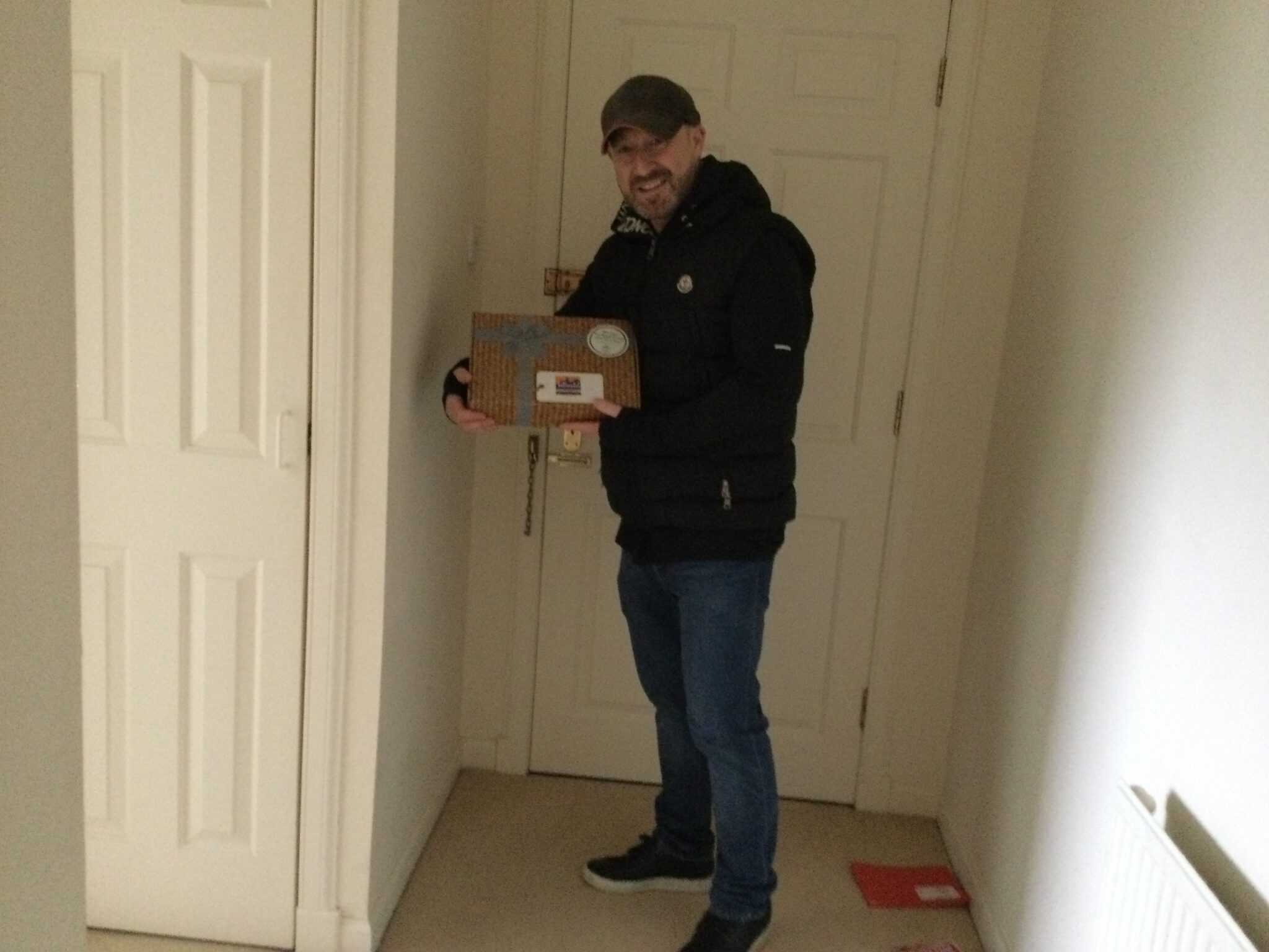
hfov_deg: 58.4
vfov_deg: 45.4
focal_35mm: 31
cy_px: 476
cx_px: 634
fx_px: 1136
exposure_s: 1/17
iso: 640
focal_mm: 3.3
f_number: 2.4
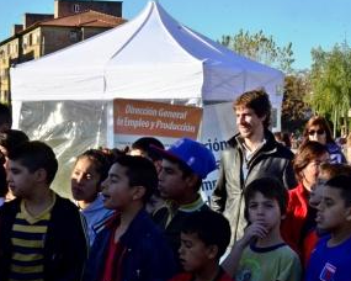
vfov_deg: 12.1
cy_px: 146
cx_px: 251
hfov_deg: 15.0
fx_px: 1330
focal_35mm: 128
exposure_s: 1/250
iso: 1000
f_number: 20
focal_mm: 58
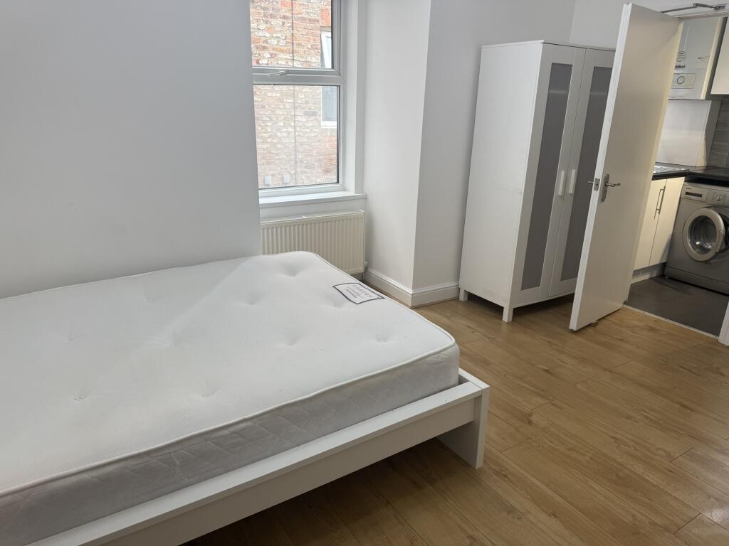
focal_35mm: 24
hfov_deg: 71.6
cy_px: 273
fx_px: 505
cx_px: 364
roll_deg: -2.9
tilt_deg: -16.1
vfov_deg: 56.8
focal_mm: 6.76
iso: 64
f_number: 1.78
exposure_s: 1/100
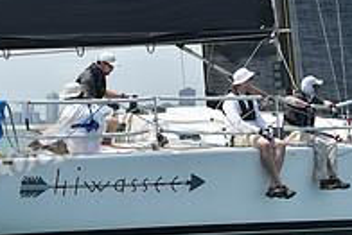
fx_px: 2025
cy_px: 35
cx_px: 264
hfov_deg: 9.9
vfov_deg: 6.6
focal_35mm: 207
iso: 250
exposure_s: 1/1250
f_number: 7.1
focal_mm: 70
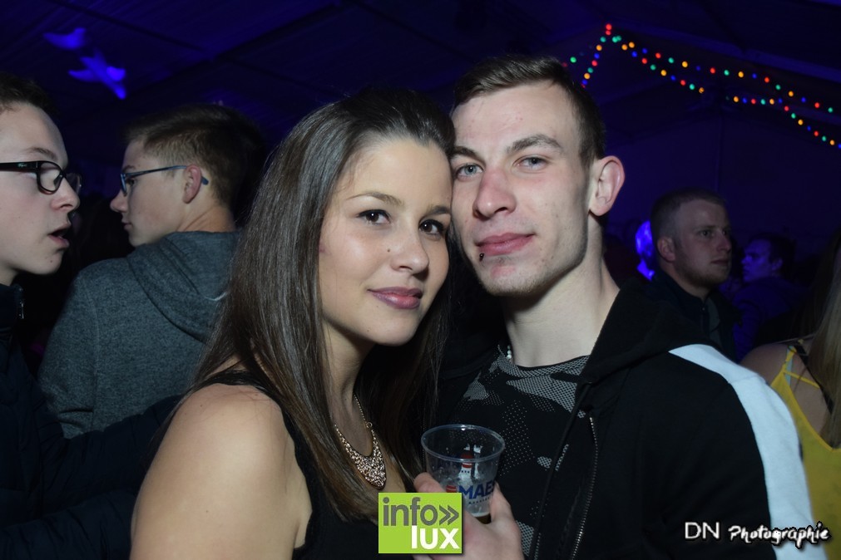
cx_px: 420
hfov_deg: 49.6
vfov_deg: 34.2
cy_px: 280
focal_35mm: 39
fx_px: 911
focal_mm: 26
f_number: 4
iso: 1600
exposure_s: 1/50
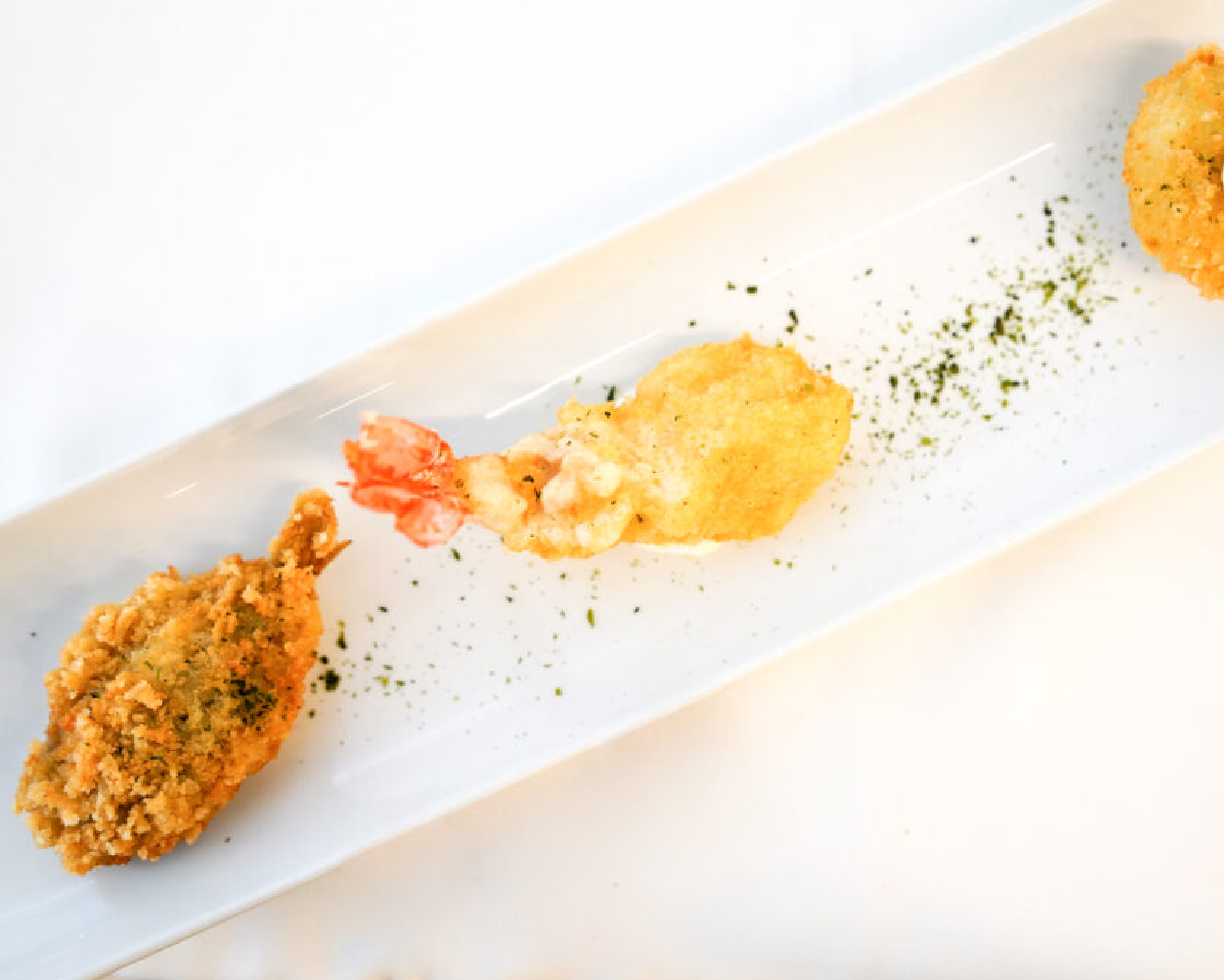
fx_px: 1449
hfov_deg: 45.7
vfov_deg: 37.3
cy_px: 486
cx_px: 677
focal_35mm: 40
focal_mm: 35
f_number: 3.2
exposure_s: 1/160
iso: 1600
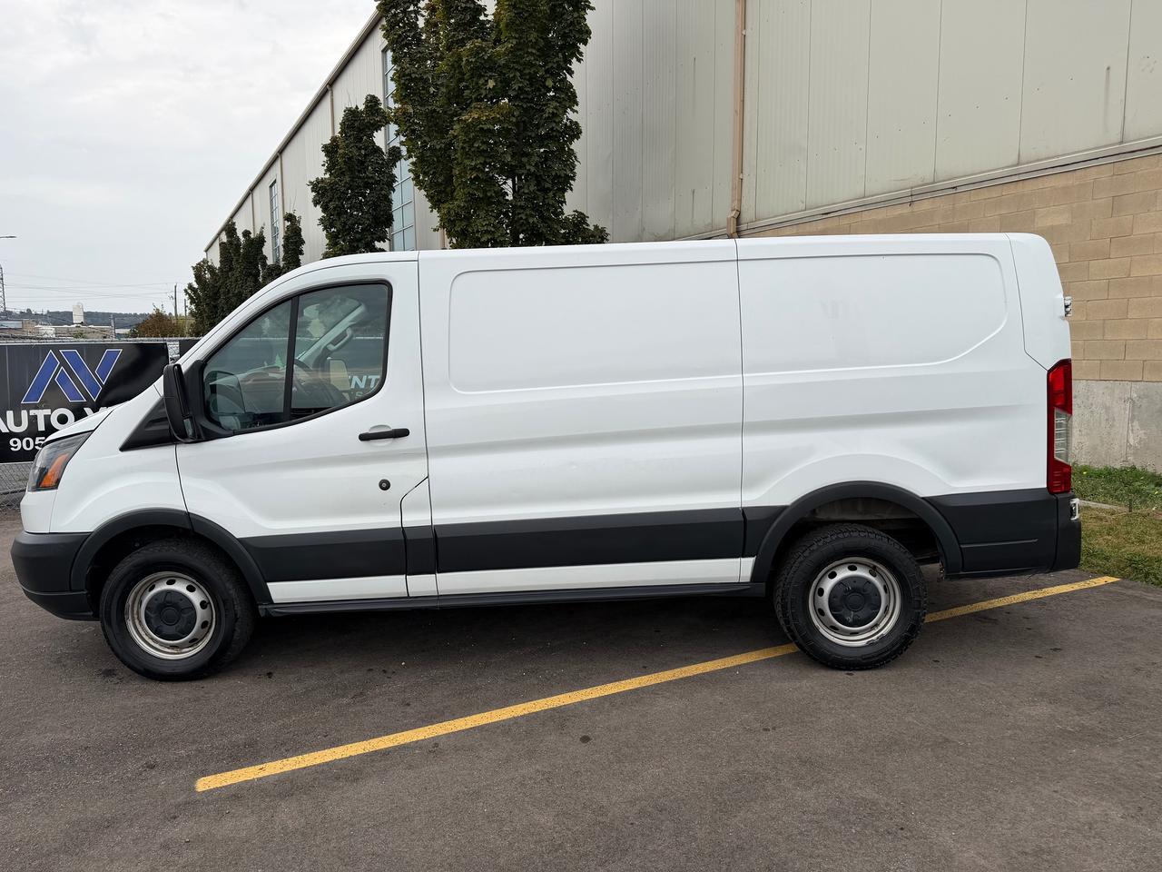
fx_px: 806
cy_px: 436
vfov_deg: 56.8
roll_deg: +0.9
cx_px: 581
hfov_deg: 71.6
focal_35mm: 24
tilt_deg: -6.1
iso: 80
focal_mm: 6.76
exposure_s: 1/1192
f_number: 1.78
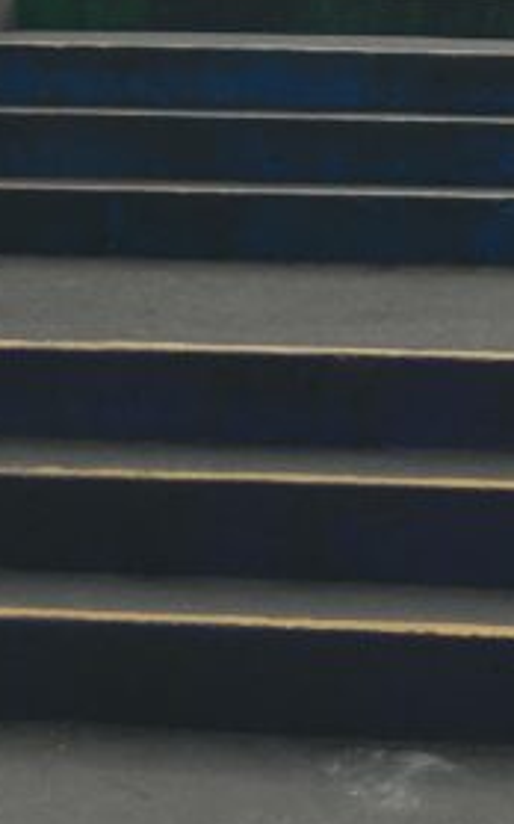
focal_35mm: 113
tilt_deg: +11.3
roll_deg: -1.6
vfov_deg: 16.9
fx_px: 2537
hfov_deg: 11.4
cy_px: -366
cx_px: 546
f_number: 2.2
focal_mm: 4.15
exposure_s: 1/534
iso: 25
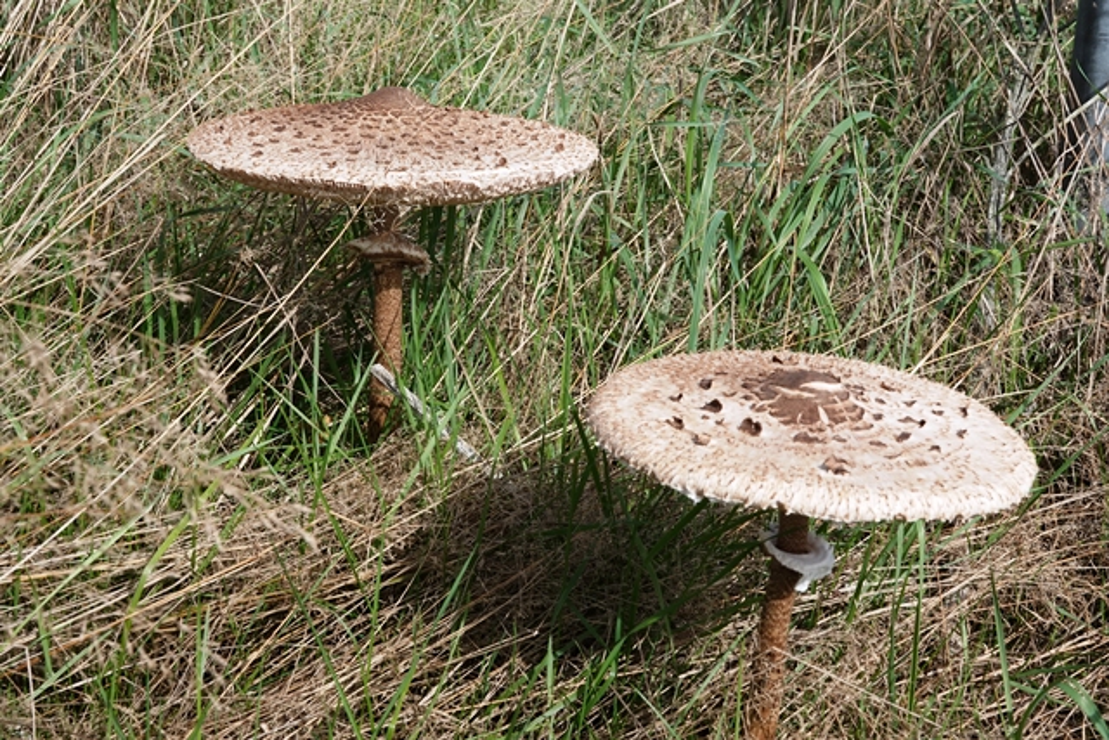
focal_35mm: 54
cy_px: 370
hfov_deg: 36.9
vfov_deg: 25.1
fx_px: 1664
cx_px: 554
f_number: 8
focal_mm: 19.68
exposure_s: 1/160
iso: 100
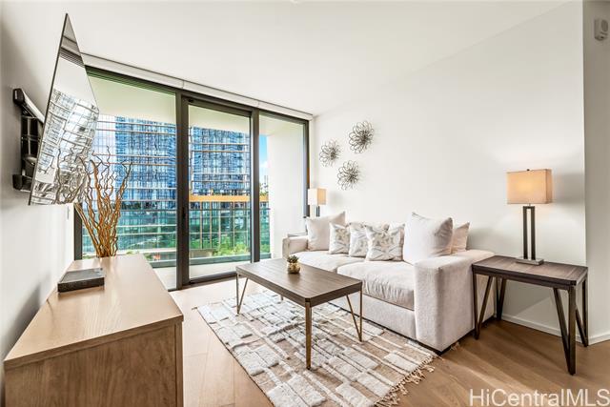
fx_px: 237
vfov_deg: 81.2
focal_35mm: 14
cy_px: 204
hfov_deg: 104.2
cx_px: 305
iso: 125
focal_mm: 14
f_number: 7.1
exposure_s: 1/10
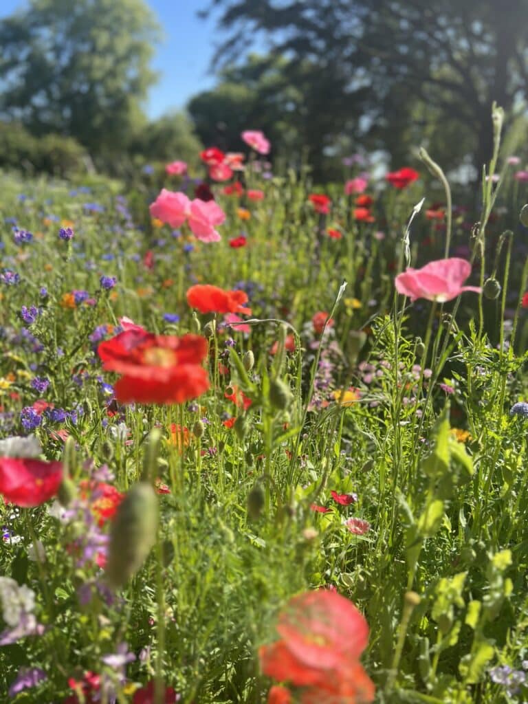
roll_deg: -4.6
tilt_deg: -16.6
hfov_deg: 53.1
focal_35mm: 26
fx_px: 529
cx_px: 264
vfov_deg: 67.3
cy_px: 352
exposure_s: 1/2252
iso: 50
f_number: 1.5
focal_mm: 5.7
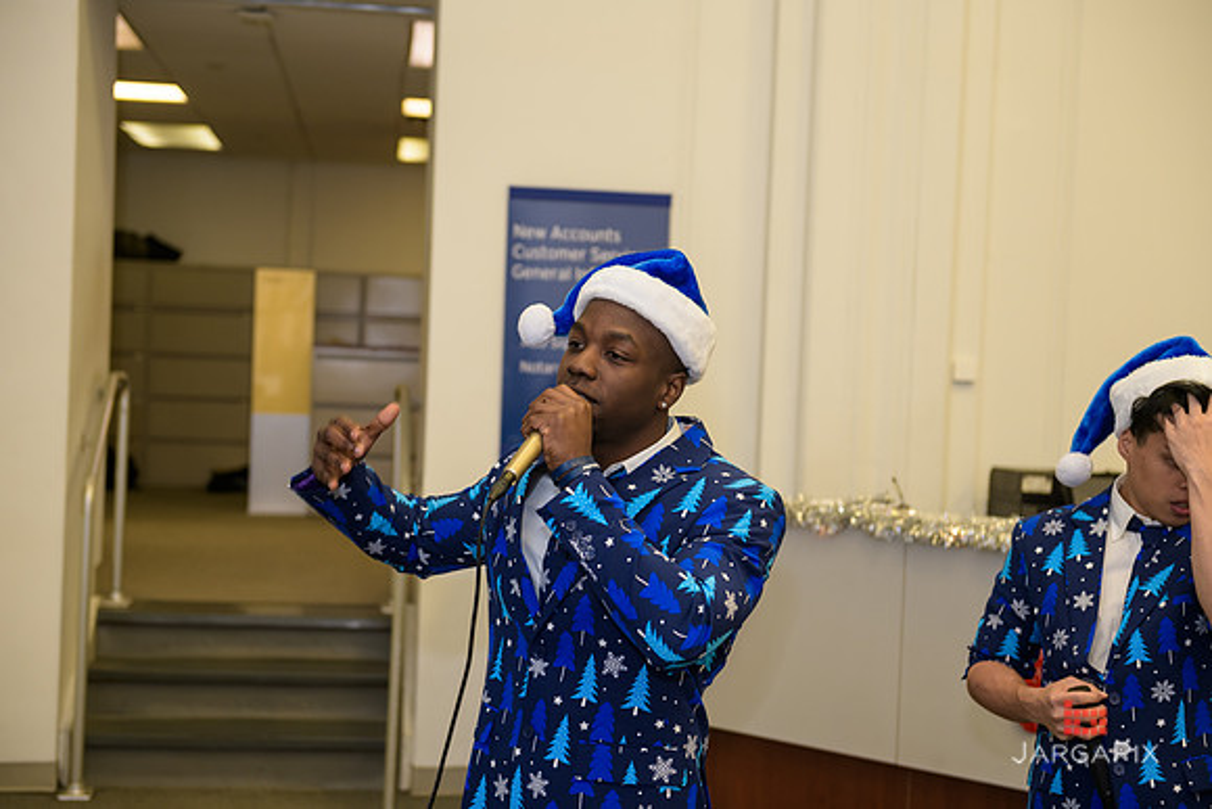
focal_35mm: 52
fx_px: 1751
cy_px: 404
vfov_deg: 26.0
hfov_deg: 38.2
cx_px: 606
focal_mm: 52
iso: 400
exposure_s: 1/125
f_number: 3.2
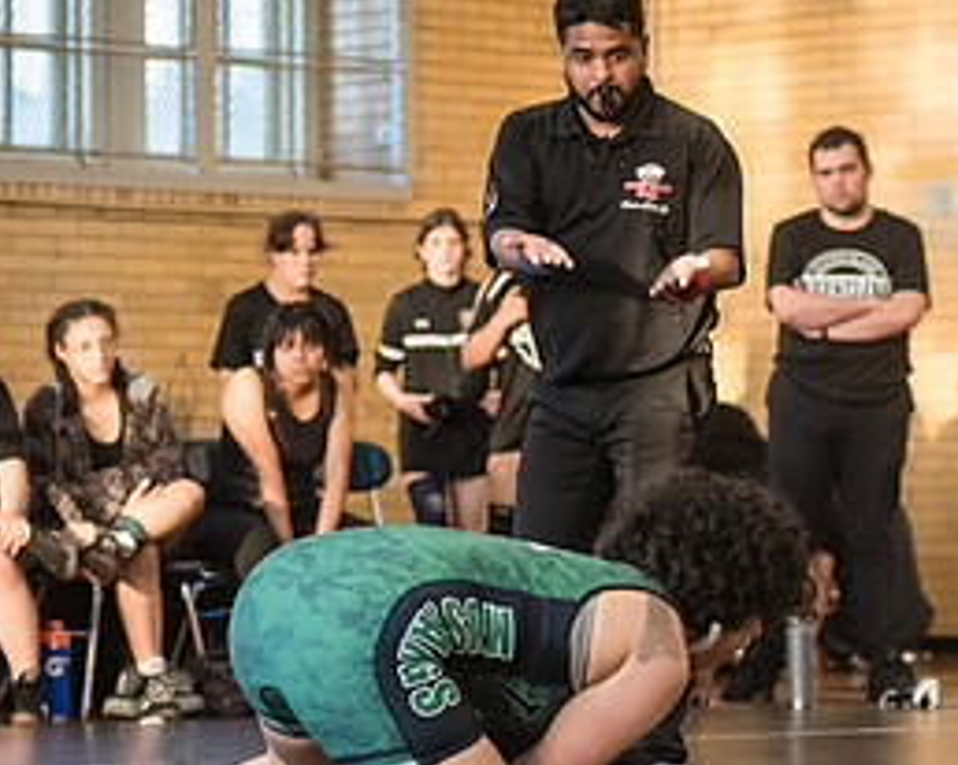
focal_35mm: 182
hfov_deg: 10.6
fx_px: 5156
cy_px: 594
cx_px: 610
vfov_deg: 8.5
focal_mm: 80
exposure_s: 1/400
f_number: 3.5
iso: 5000
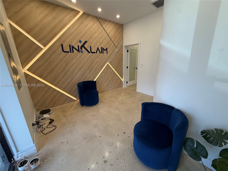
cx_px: 114
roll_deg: +1.2
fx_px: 92
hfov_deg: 102.1
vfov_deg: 85.7
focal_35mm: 14
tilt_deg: -16.1
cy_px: 86
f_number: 2.2
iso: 125
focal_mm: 2.22
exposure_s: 1/102
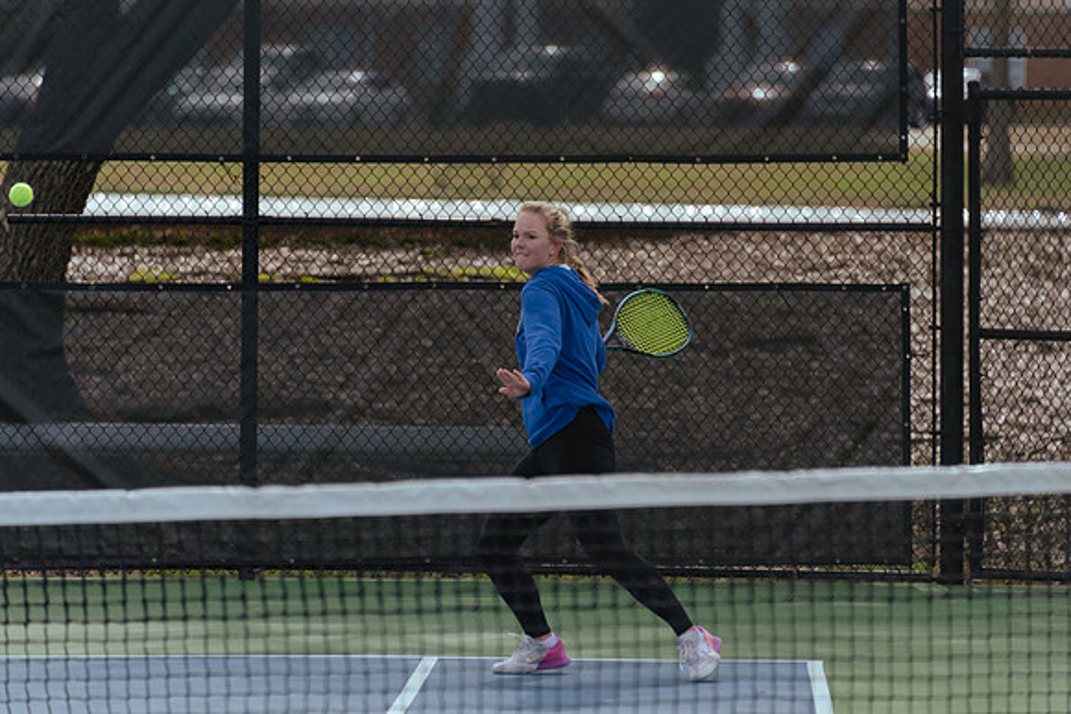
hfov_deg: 6.7
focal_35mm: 309
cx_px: 547
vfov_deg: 4.5
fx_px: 9180
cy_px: 357
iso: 640
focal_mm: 300
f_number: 5.6
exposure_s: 1/2500
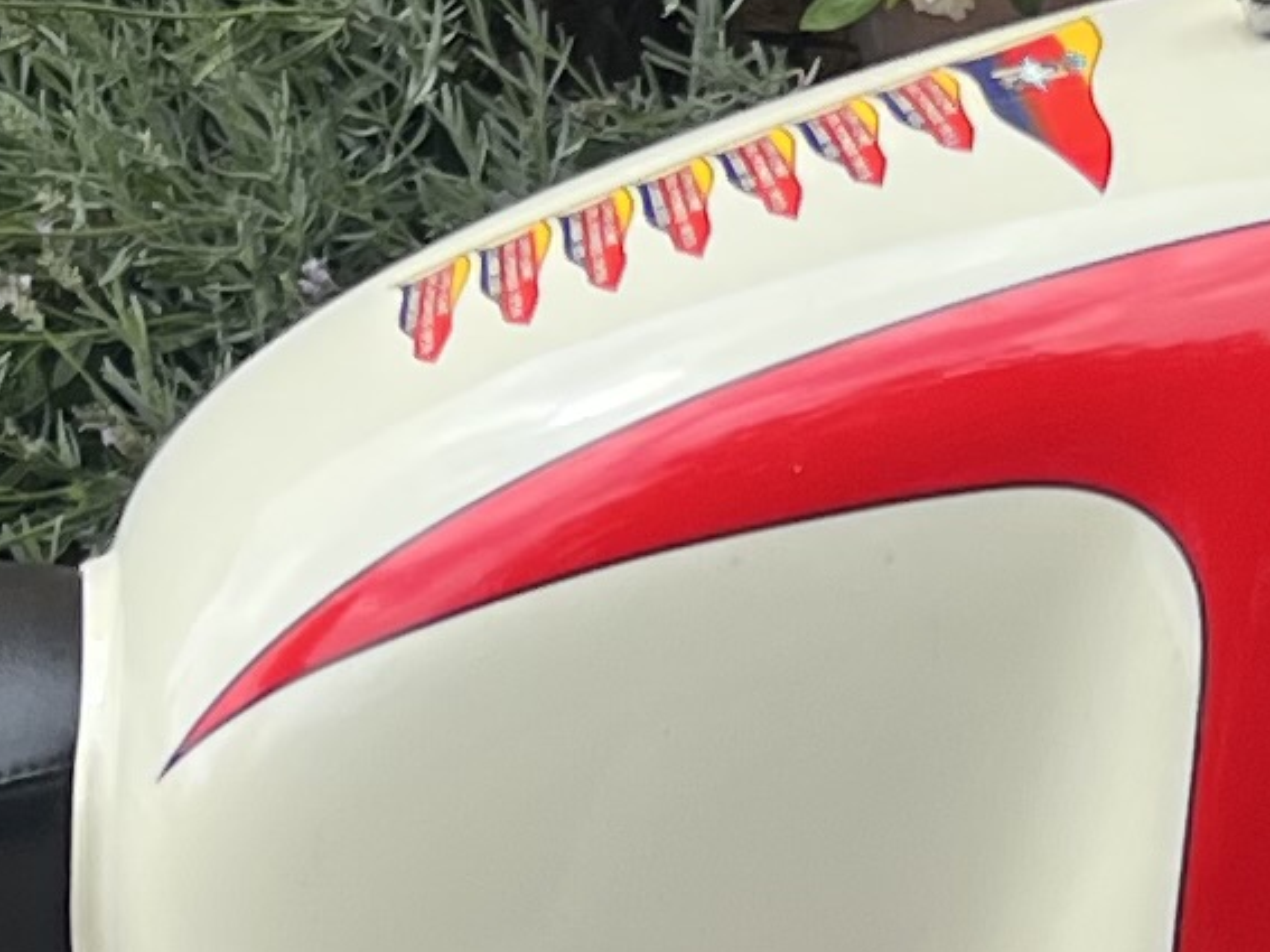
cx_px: 1111
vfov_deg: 7.9
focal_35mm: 185
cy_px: 1232
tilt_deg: -33.6
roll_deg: +3.2
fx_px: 6786
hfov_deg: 10.6
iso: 50
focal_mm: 5.7
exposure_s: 1/1377
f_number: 1.5
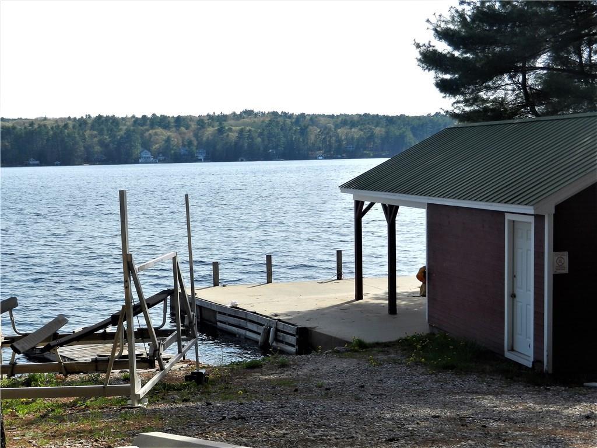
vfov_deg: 27.5
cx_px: 298
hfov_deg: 36.2
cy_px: 224
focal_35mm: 53
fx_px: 914
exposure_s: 1/800
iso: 160
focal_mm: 9.4
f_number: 4.4
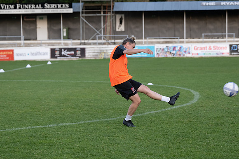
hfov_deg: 17.1
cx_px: 120
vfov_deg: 11.4
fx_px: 796
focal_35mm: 120
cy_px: 80
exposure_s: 1/800
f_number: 3.2
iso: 1000
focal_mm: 80
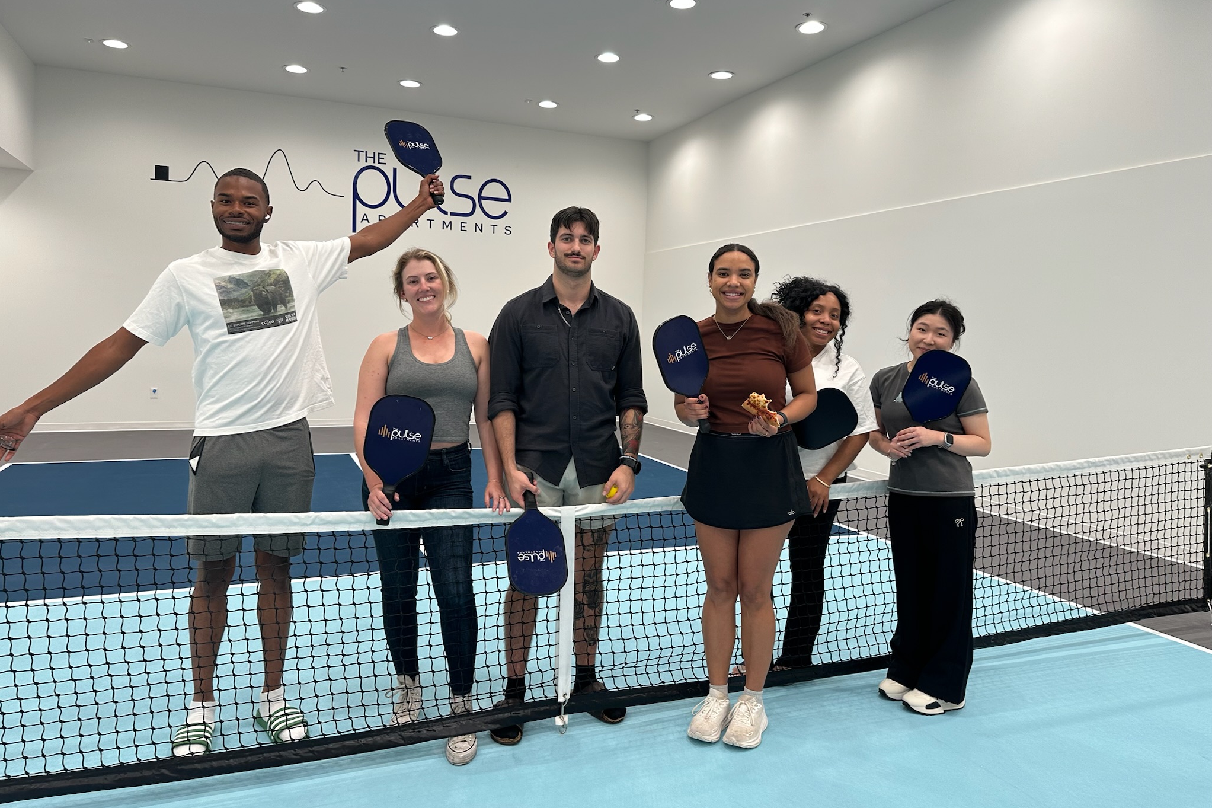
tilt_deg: -4.7
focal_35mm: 25
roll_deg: -2.3
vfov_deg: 51.2
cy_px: 364
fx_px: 842
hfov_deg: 71.5
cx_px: 606
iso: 80
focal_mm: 6.86
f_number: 1.78
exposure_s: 1/120
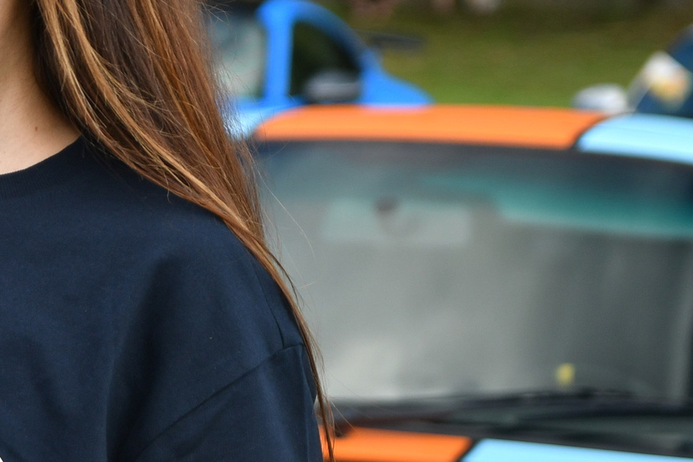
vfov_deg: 6.4
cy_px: 160
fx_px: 4119
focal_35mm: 214
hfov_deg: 9.5
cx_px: -40
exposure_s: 1/500
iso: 250
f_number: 2.8
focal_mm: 50
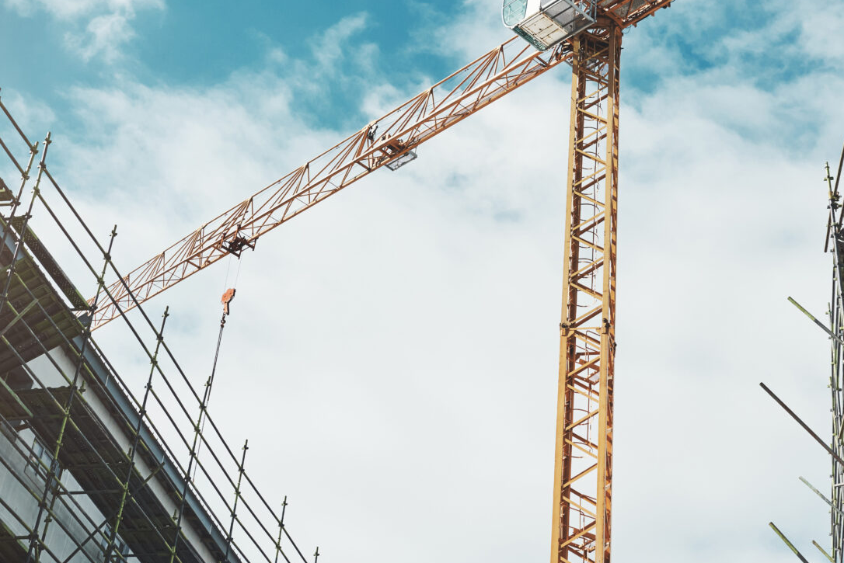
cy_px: 99
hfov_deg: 30.5
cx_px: 423
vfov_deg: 20.4
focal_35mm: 66
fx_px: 1548
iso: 250
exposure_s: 1/2000
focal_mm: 35
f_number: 6.3
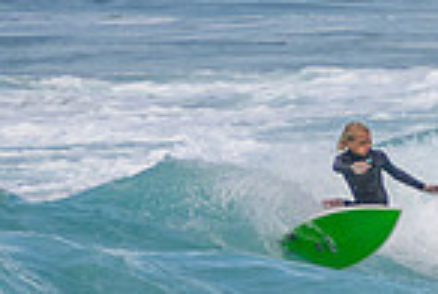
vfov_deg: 0.6
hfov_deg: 0.9
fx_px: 26553
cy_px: 205
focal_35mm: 2178
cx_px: 329
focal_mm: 400
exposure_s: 1/2000
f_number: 5.6
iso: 280
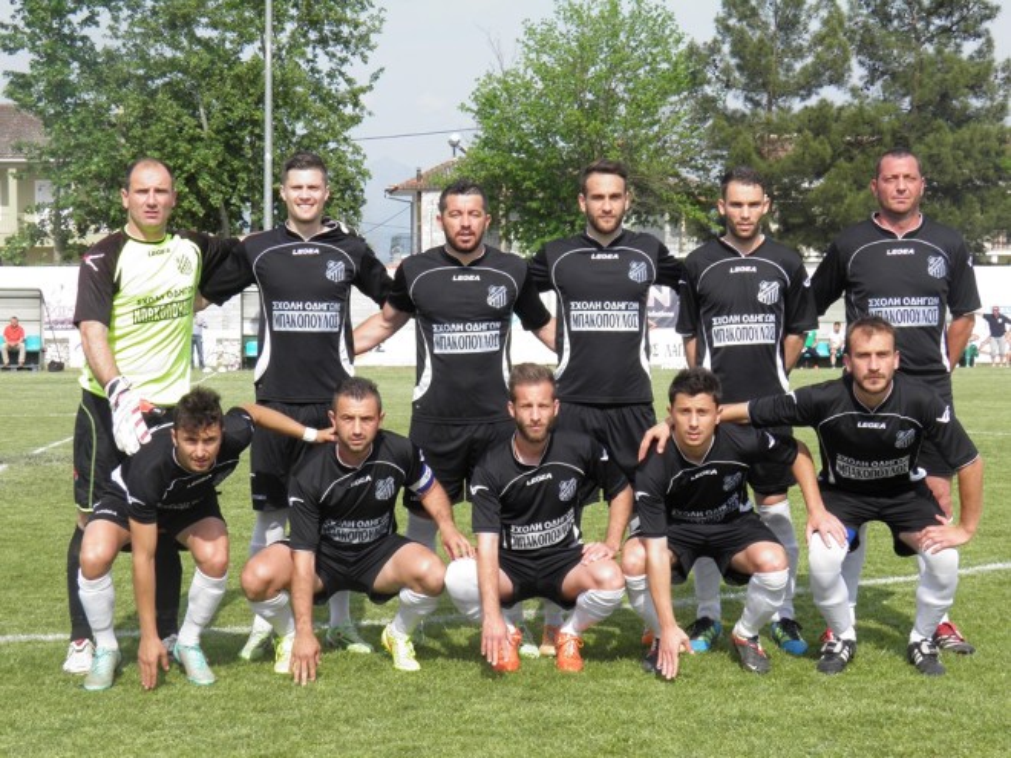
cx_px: 506
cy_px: 379
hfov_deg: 26.7
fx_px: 2132
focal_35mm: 73
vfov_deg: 20.2
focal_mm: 13.2
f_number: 5.5
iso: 50
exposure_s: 1/250
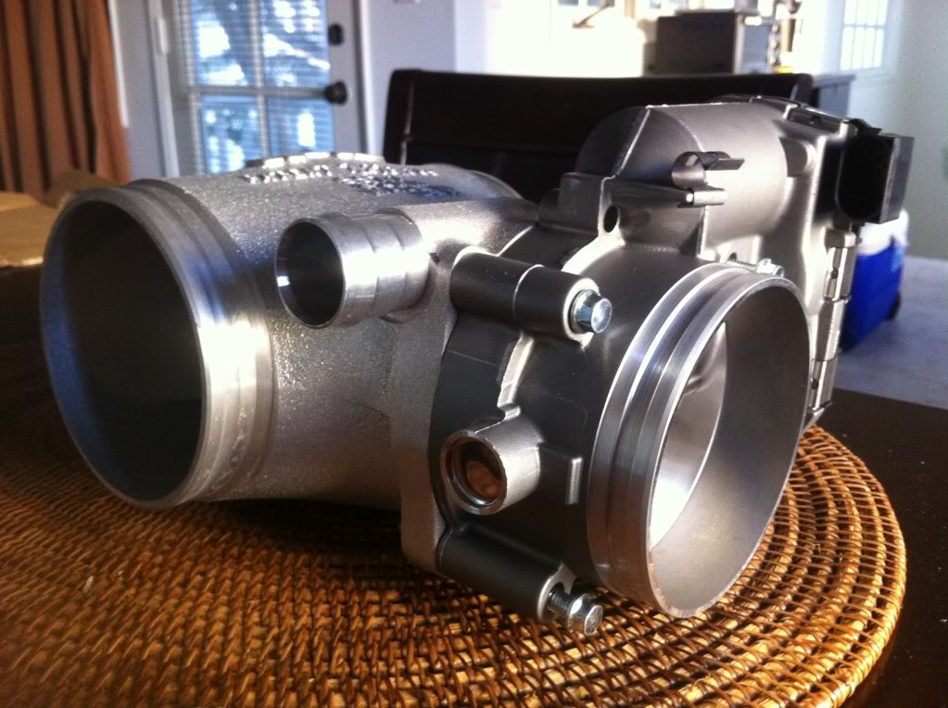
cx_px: 474
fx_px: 957
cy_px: 354
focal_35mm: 35
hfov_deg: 52.7
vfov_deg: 40.6
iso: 250
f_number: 2.8
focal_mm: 3.9
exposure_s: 1/15
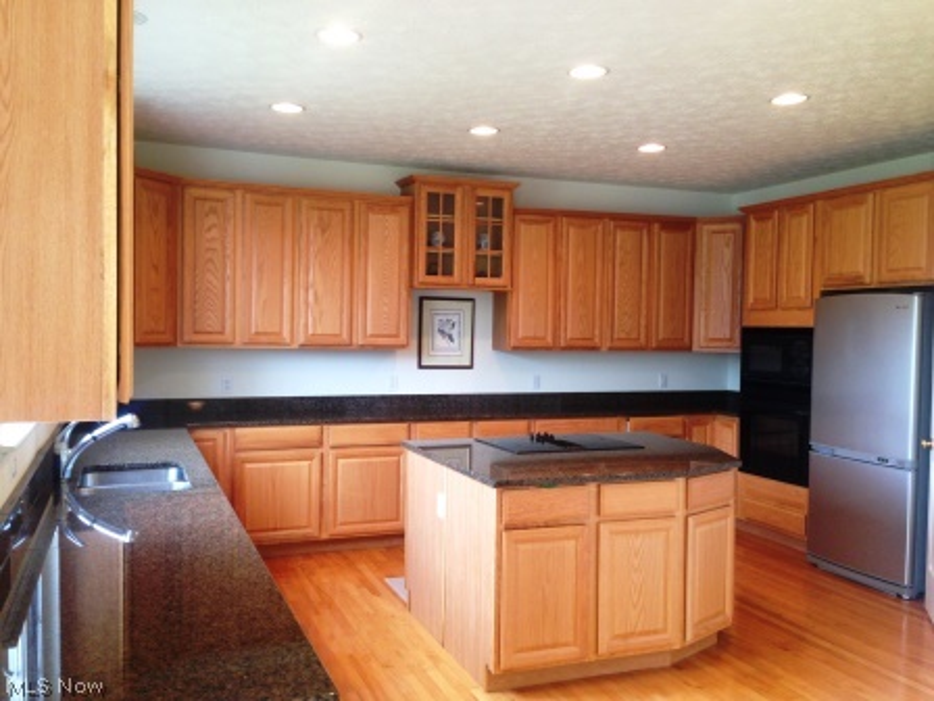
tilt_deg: -1.5
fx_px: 890
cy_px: 350
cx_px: 467
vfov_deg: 42.9
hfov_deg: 55.4
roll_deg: -1.2
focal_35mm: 33
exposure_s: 1/20
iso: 80
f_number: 2.4
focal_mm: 4.12
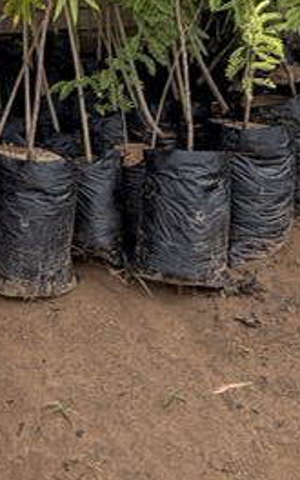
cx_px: -127
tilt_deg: -24.6
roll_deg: +2.8
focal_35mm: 72
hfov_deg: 16.7
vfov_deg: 28.1
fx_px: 942
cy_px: 109
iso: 40
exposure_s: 1/502
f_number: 2.2
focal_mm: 2.22
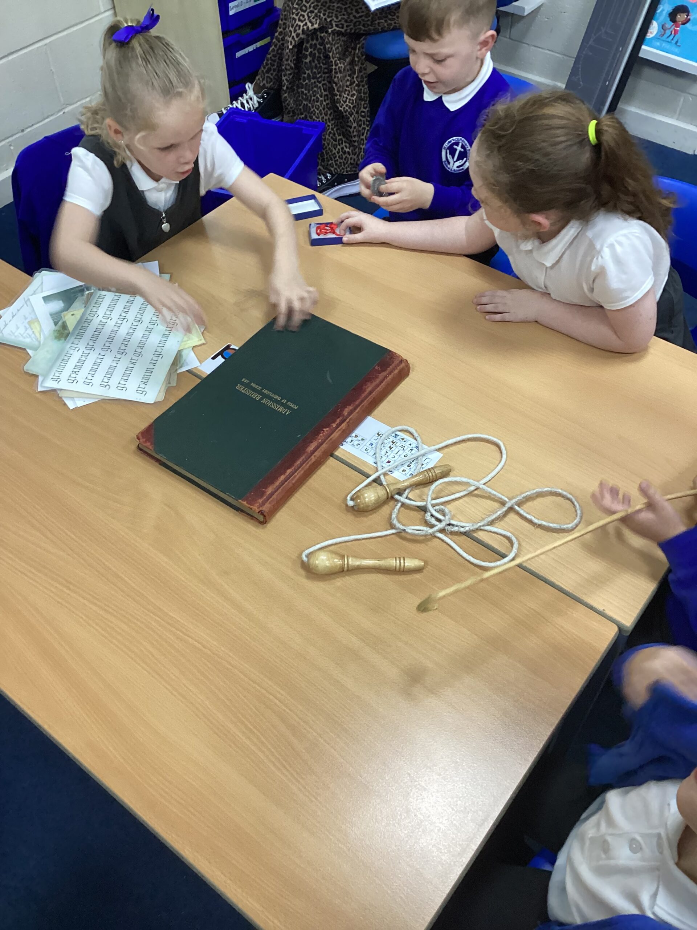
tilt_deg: -51.3
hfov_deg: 45.4
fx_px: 832
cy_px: 465
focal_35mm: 31
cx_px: 348
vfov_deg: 58.4
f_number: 2.4
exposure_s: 1/50
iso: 125
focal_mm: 3.3
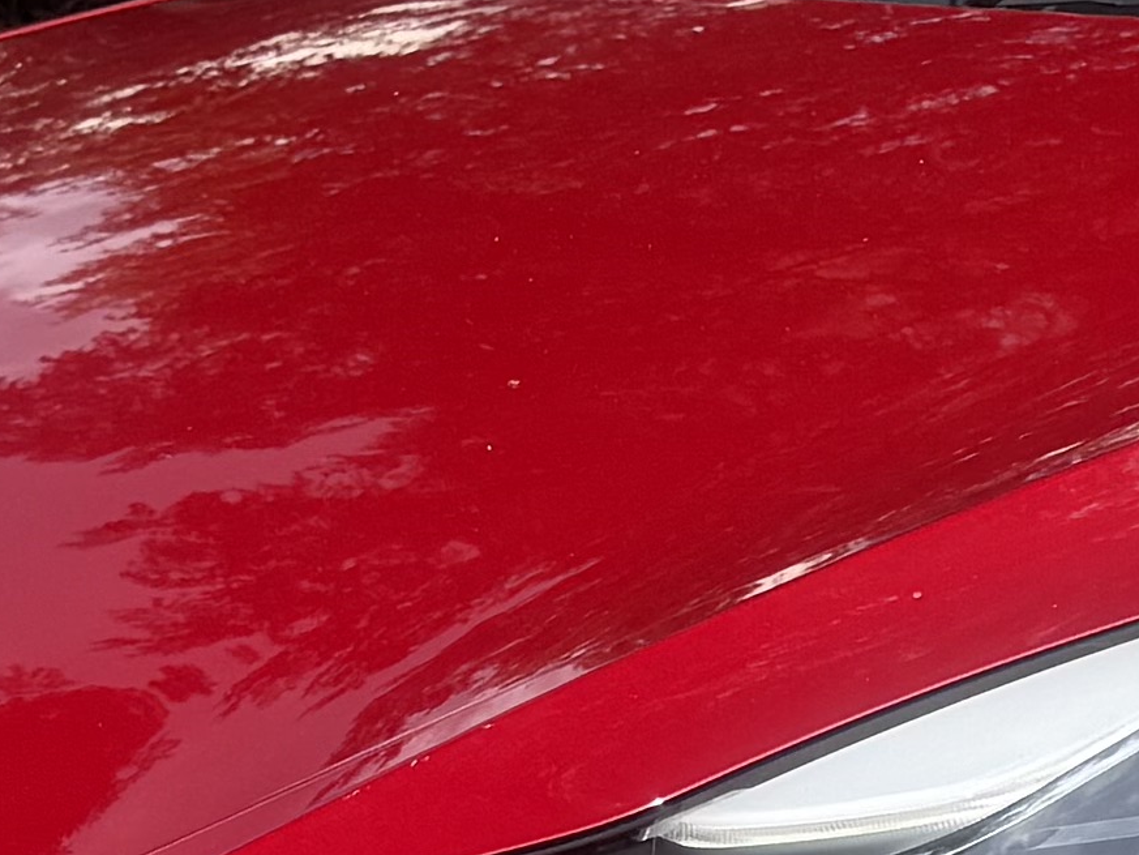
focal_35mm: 157
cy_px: 946
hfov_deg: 12.2
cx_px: 1495
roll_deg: +0.7
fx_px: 5167
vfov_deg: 9.4
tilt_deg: -13.4
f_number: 1.78
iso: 80
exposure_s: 1/1292
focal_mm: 6.76
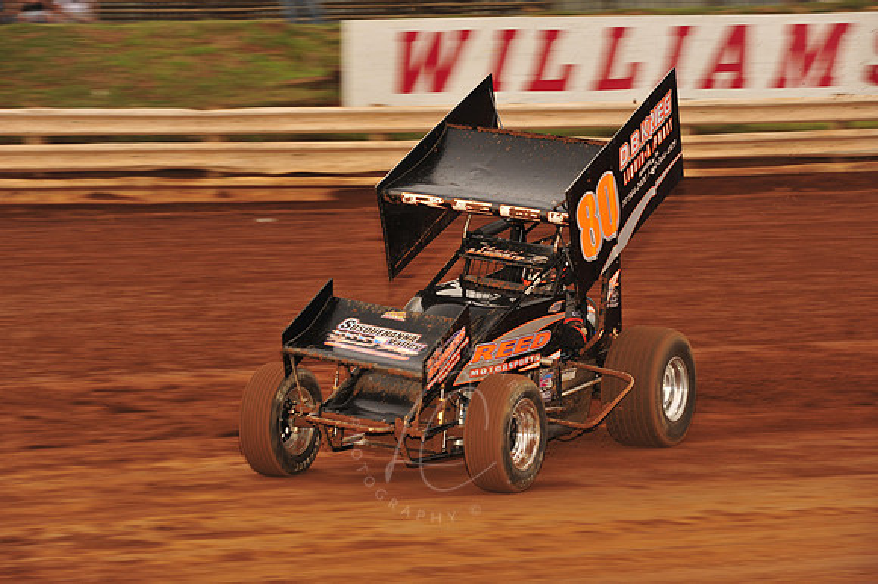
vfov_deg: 11.4
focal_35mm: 120
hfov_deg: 17.1
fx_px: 2925
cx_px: 439
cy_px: 292
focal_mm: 120
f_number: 7.1
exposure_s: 1/320
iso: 500
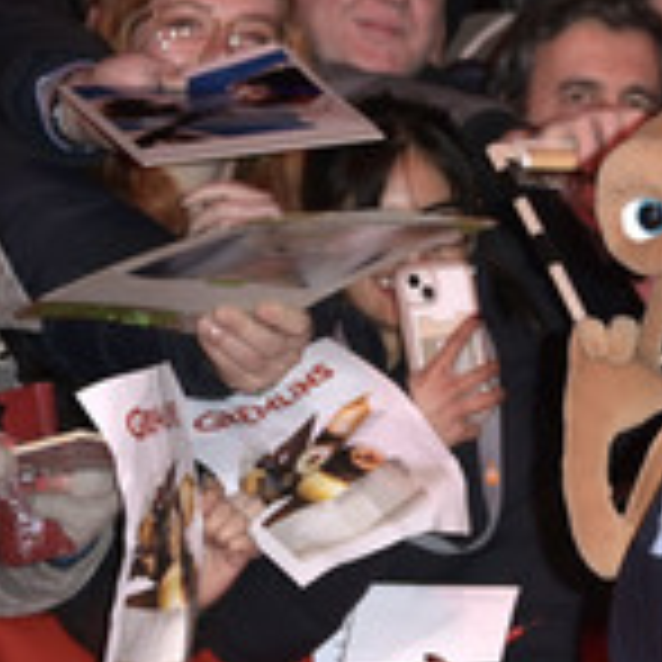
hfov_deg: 5.5
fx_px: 6859
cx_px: 903
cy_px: 410
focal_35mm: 317
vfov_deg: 5.5
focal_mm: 122
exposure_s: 1/250
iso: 1000
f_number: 5.6
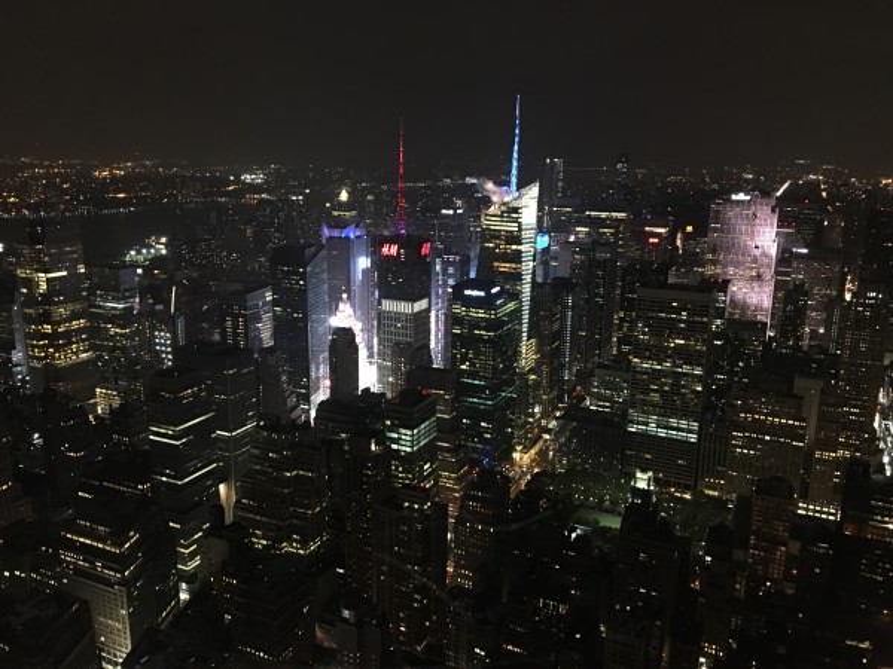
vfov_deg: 48.2
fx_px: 748
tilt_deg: -12.1
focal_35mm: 29
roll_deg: -0.8
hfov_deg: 61.7
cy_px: 334
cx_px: 446
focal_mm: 4.15
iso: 125
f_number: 2.2
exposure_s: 1/4
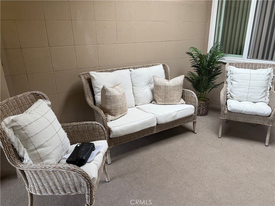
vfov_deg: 56.8
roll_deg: +0.9
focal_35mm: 24
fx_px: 191
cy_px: 103
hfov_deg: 71.6
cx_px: 138
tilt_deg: -19.3
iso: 80
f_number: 1.78
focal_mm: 6.76
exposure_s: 1/121
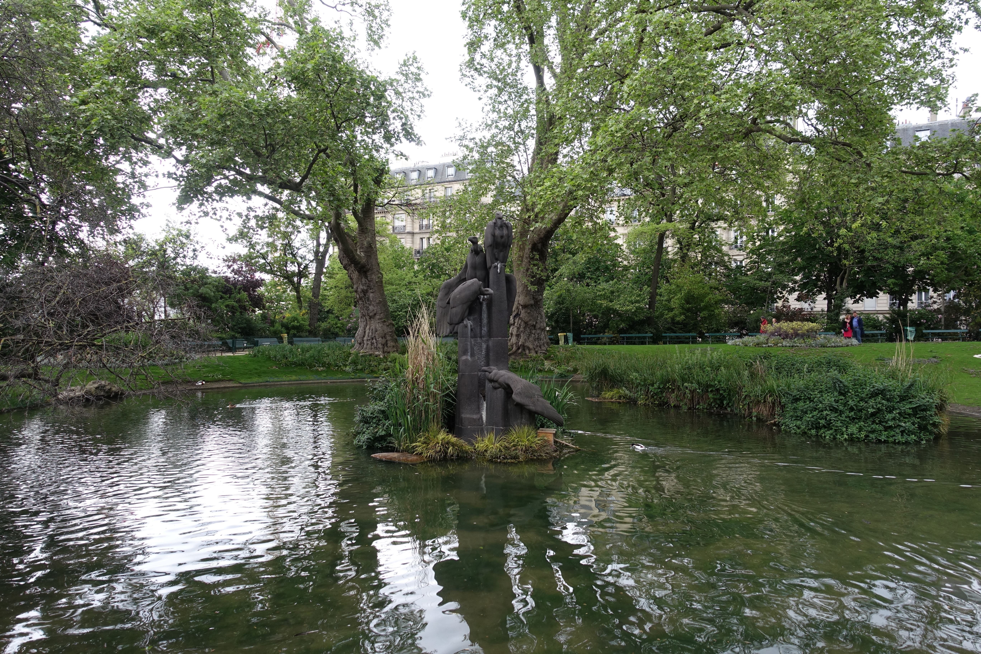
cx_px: 490
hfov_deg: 73.7
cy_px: 327
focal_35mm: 24
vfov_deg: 53.1
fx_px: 654
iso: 125
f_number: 2.8
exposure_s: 1/60
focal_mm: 8.8
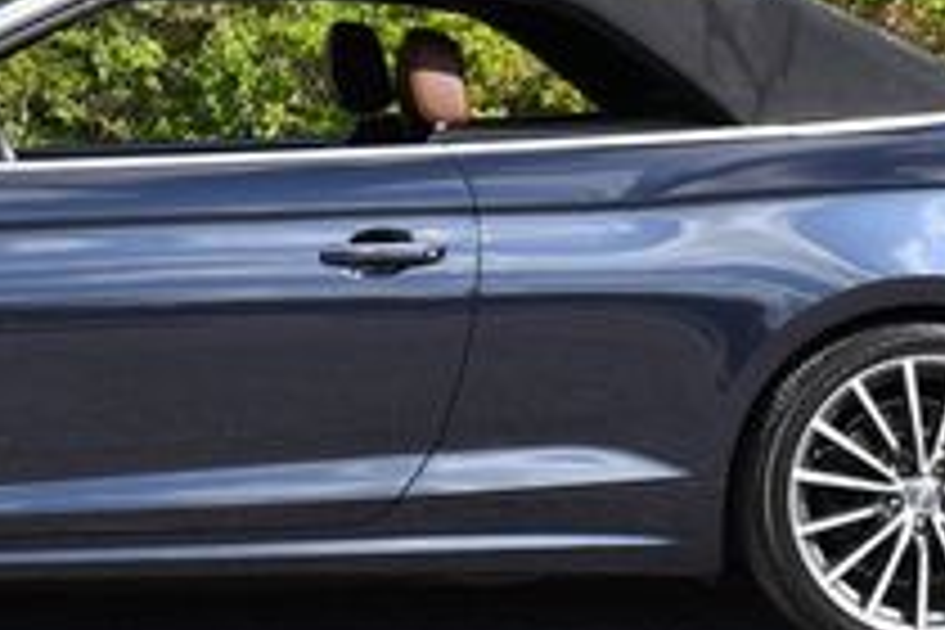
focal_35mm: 171
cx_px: 140
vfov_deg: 8.0
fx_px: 4488
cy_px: -40
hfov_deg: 12.0
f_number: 8
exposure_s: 1/250
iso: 180
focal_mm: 28
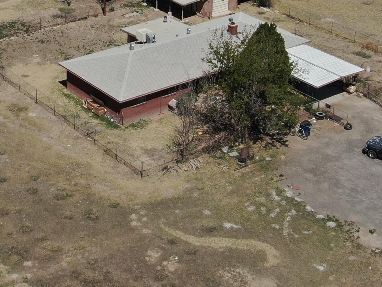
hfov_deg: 22.8
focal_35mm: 85
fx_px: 938
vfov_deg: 16.9
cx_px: 88
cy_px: -9
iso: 100
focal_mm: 5.22
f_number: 3.1
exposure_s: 1/120
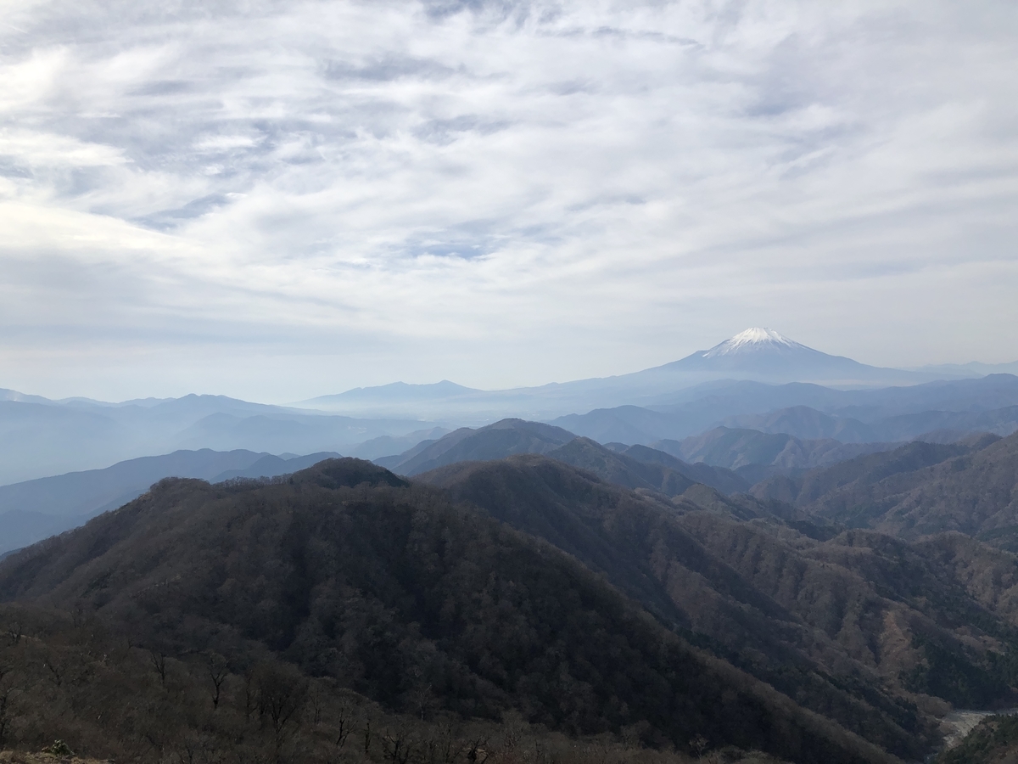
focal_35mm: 28
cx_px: 509
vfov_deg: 49.7
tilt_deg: +0.1
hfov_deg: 63.4
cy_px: 382
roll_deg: +0.0
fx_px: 823
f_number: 1.8
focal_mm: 4
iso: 20
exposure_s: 1/4367
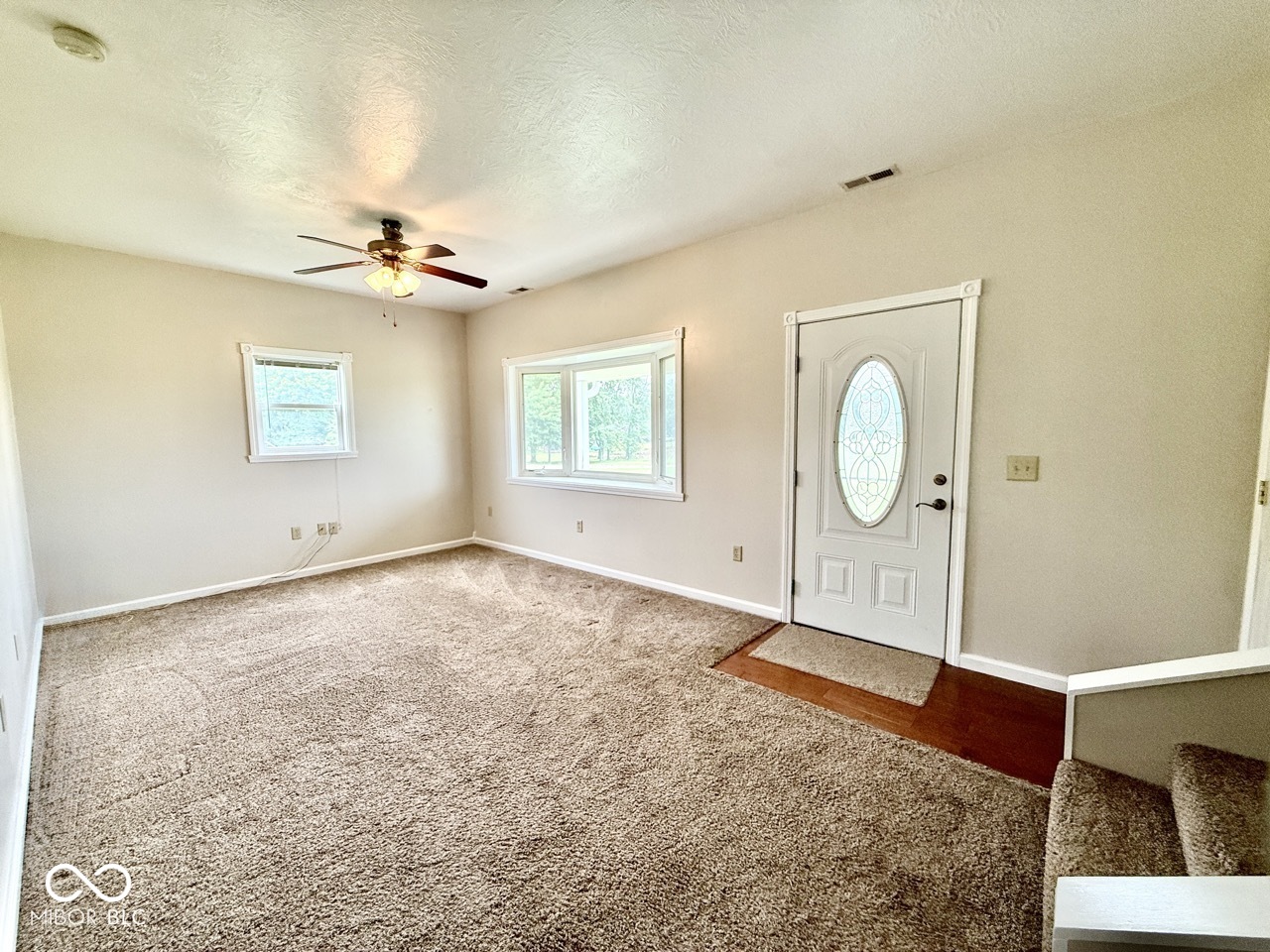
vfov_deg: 85.7
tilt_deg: -4.6
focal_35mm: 14
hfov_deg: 102.1
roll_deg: +1.7
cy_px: 476
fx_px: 514
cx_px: 635
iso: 160
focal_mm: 2.22
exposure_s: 1/120
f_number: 2.2
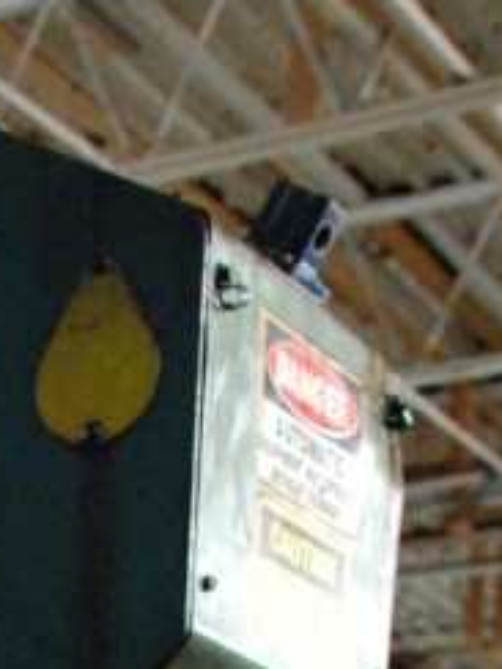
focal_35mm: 128
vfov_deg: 12.7
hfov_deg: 10.8
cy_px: 1492
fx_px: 2475
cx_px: -429
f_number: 3.5
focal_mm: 18
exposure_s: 1/15
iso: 1600
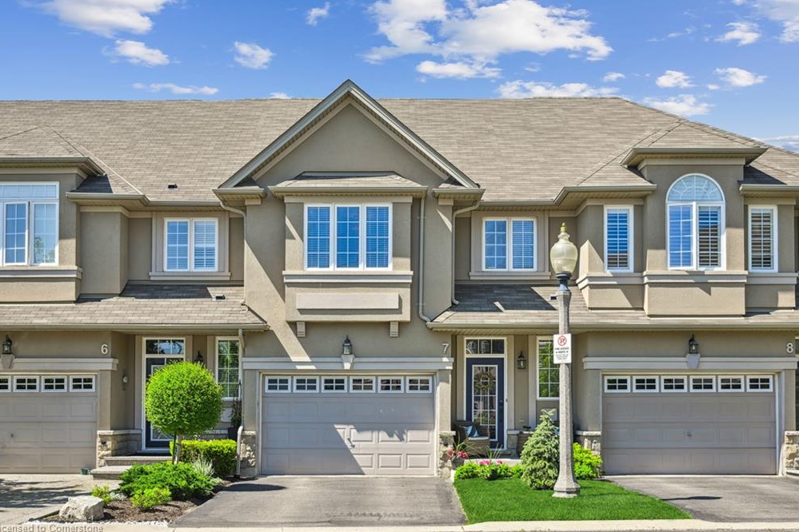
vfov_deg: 32.6
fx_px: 910
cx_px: 401
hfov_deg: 47.4
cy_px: 262
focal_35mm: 41
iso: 64
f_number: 8
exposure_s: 1/100
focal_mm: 40
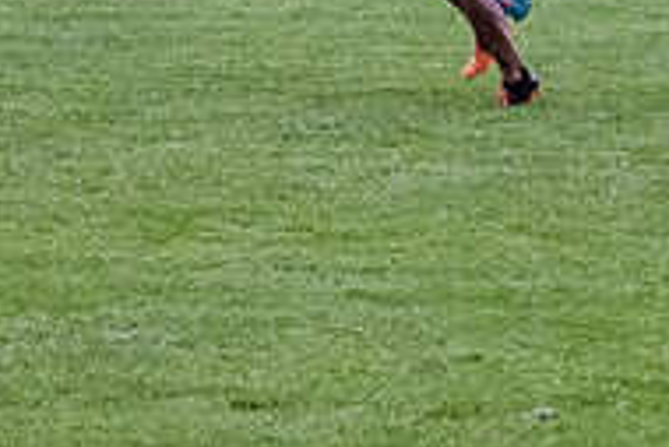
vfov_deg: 5.4
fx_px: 4724
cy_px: -71
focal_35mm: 254
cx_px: 370
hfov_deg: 8.1
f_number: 2.8
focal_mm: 40
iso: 6400
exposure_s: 1/1000
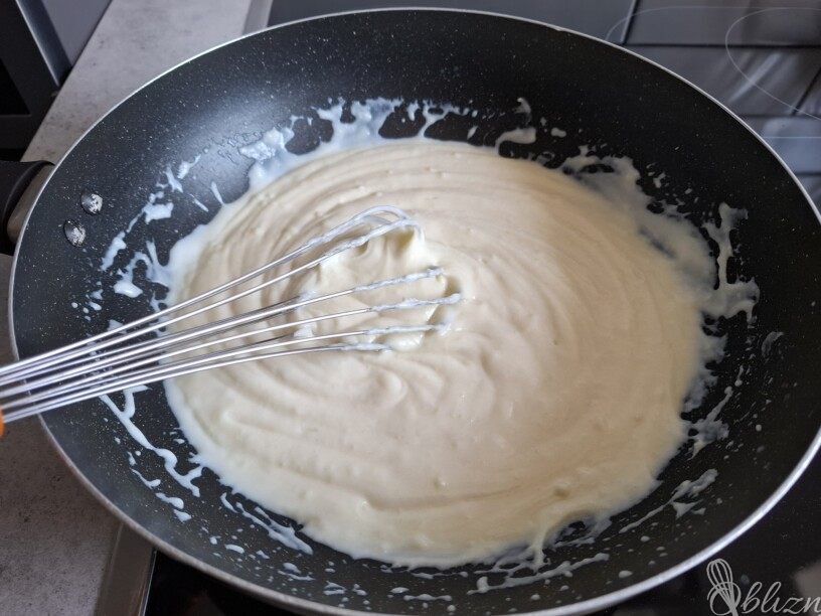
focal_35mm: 23
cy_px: 308
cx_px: 410
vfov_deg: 58.9
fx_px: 545
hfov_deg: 73.9
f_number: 1.8
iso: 100
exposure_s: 1/100
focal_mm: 5.54
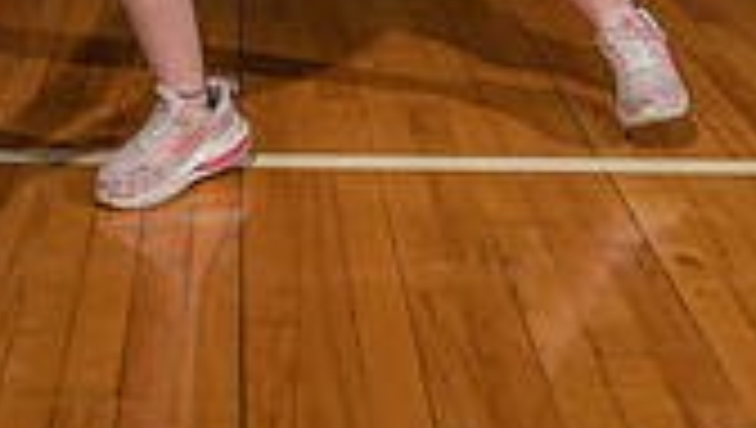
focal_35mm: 98
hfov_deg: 21.5
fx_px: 1967
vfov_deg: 11.4
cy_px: -369
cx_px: 146
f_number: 8
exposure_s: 1/160
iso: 100
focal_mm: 35
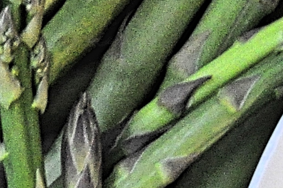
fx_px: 1963
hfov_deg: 7.8
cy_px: 498
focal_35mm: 250
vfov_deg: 5.3
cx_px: 610
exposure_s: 1/8
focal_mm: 24
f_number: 4
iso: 1600
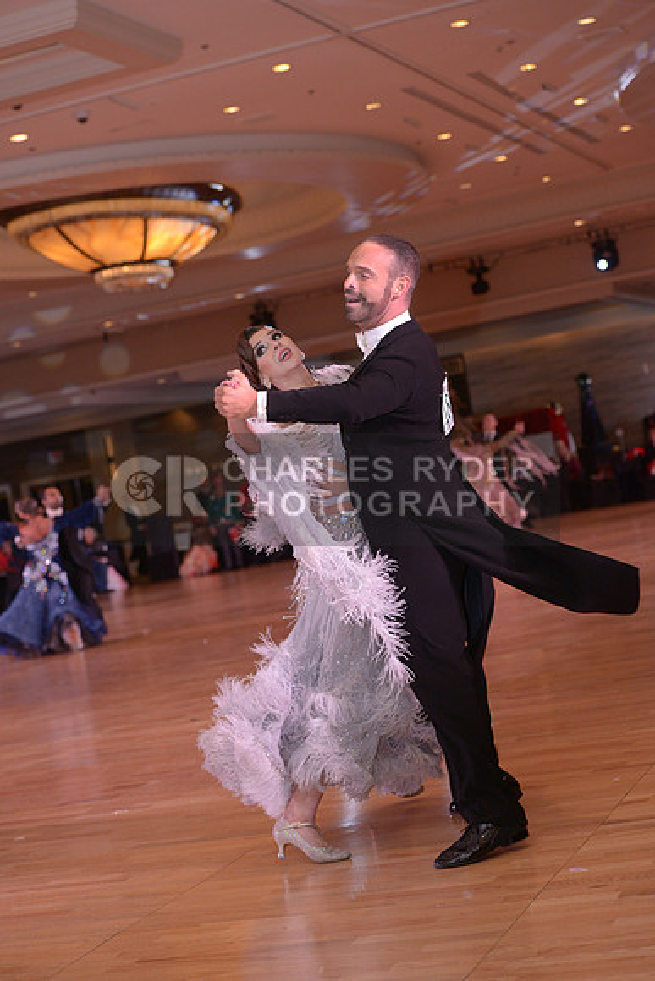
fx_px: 1909
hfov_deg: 19.5
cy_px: 490
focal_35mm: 70
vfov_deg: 28.8
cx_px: 328
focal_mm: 70
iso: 1250
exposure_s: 1/200
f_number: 4.5
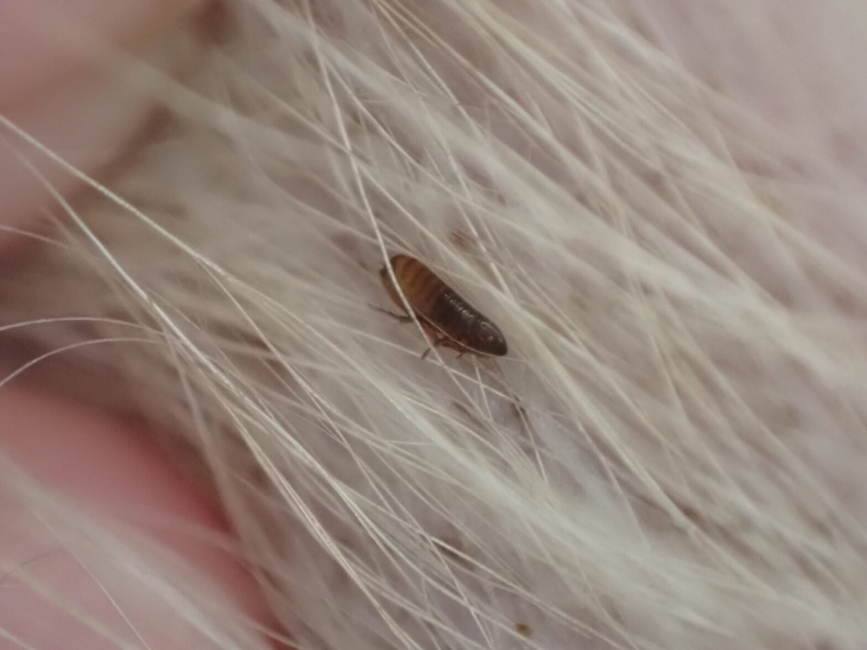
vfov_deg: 14.8
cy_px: 325
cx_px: 434
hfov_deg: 19.6
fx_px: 2505
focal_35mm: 100
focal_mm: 18
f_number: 4.9
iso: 1600
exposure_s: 1/60
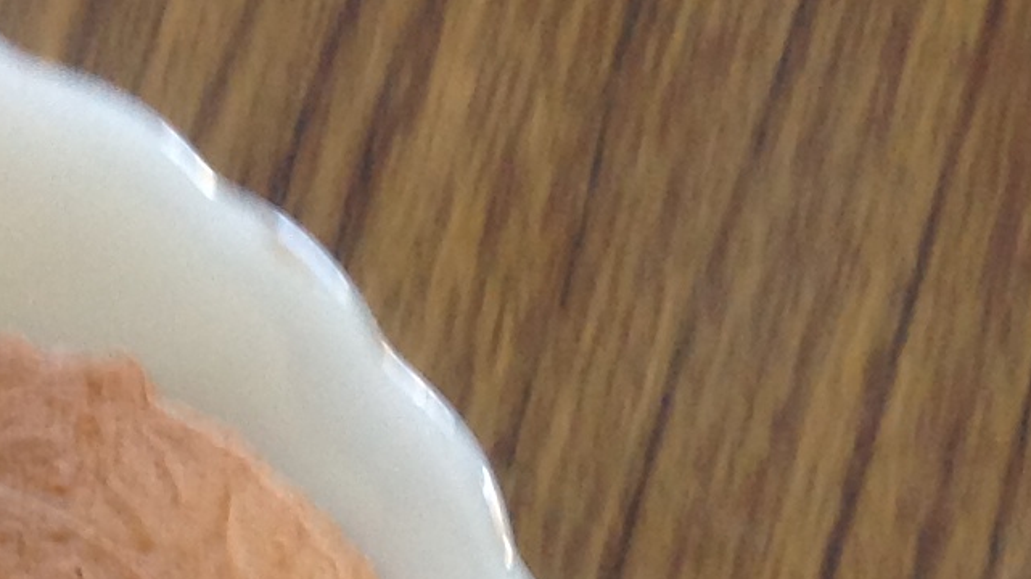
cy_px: 1065
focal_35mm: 154
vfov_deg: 7.6
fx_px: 4208
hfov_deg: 13.4
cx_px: -328
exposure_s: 1/15
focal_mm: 4.28
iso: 80
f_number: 2.4
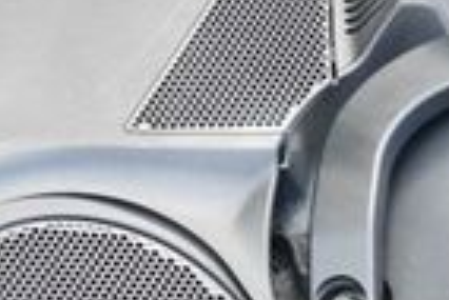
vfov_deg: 8.2
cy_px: -256
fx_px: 2023
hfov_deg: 12.0
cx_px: -262
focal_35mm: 162
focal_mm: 18
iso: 640
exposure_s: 1/250
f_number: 3.5
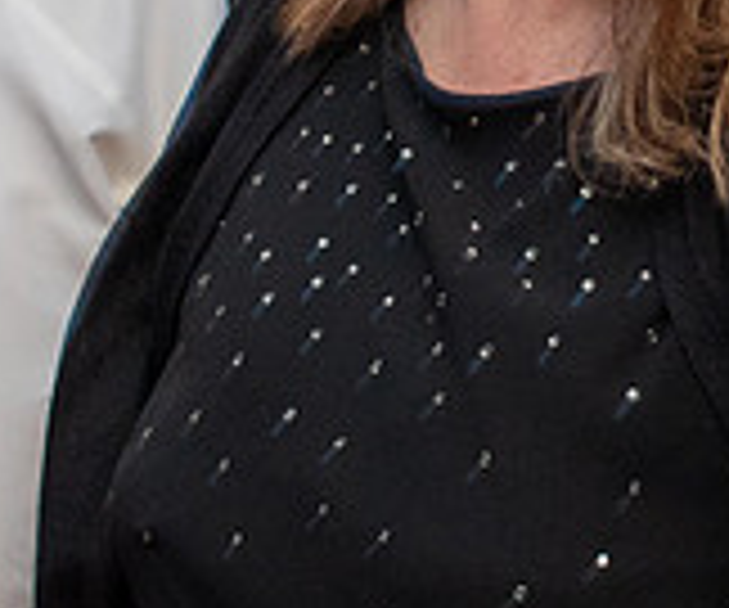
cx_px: 732
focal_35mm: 277
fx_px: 6075
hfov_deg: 6.8
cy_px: -174
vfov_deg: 5.7
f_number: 4.8
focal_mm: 38
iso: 1000
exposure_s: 1/60
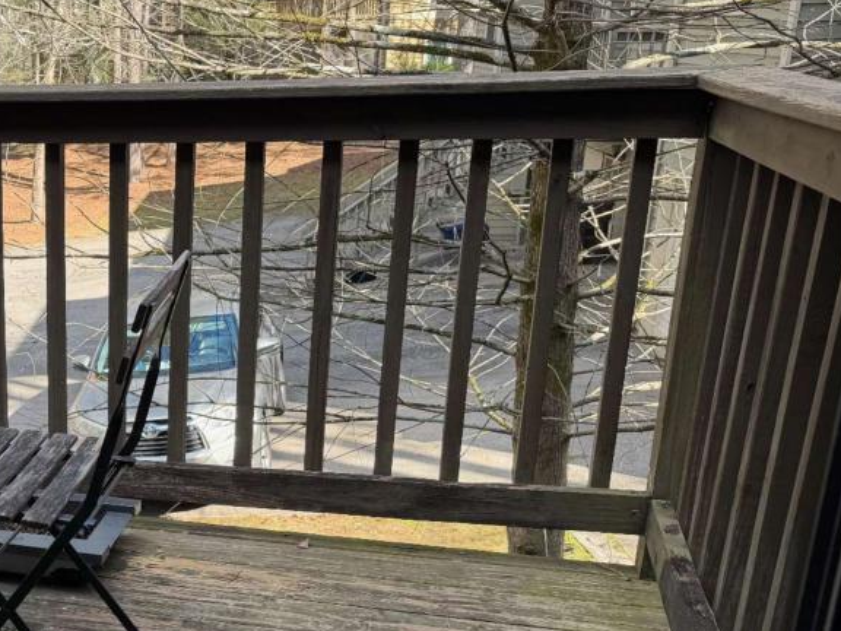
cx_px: 28
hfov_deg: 35.1
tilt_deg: -19.9
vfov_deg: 28.7
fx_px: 1215
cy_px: 466
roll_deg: +1.1
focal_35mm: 50
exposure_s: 1/435
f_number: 1.78
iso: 80
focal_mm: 6.76
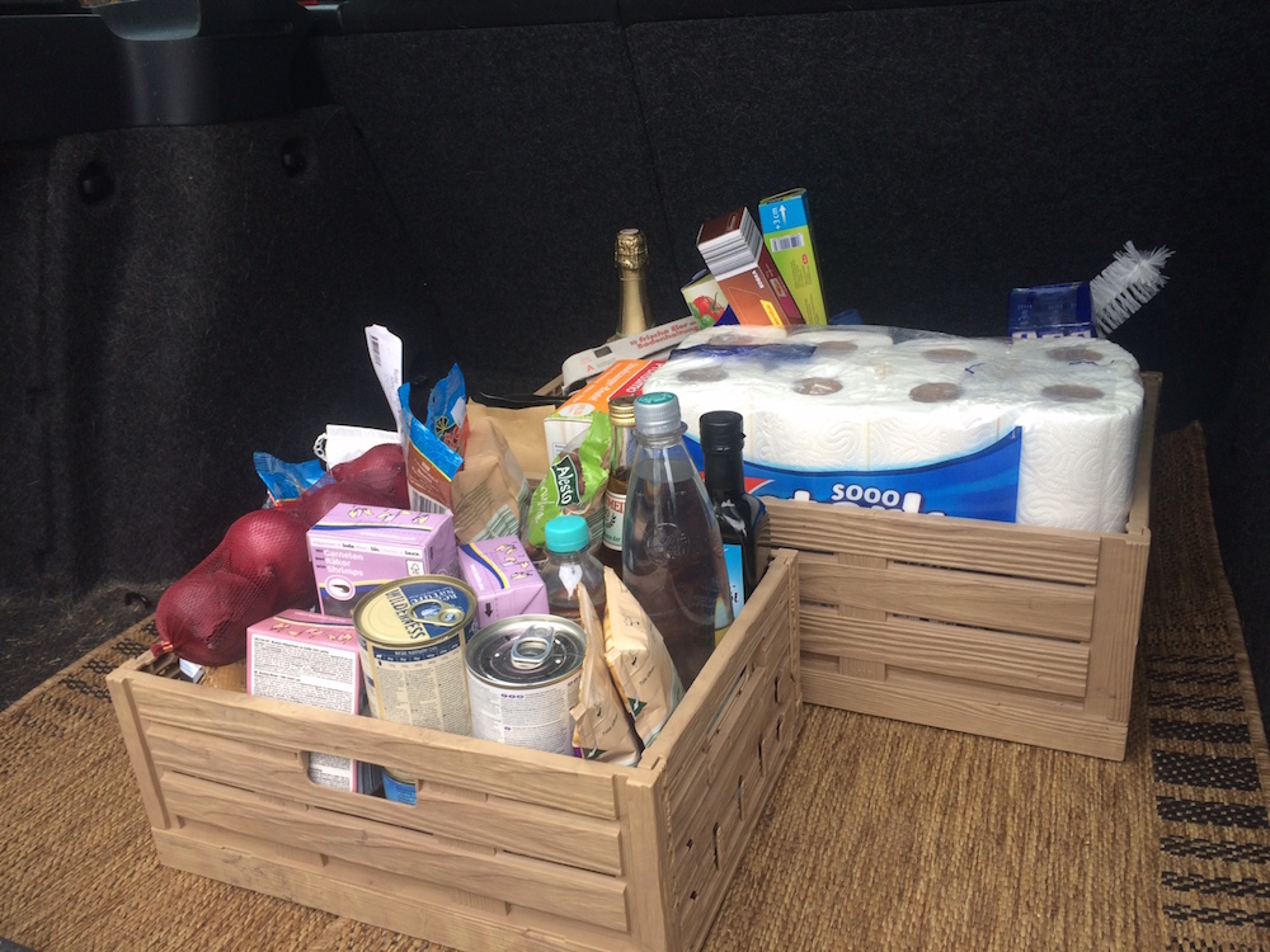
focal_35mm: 29
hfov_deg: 61.7
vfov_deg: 48.2
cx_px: 635
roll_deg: -0.6
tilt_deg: -22.3
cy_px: 476
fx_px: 1064
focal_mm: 4.15
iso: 40
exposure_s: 1/50
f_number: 2.2
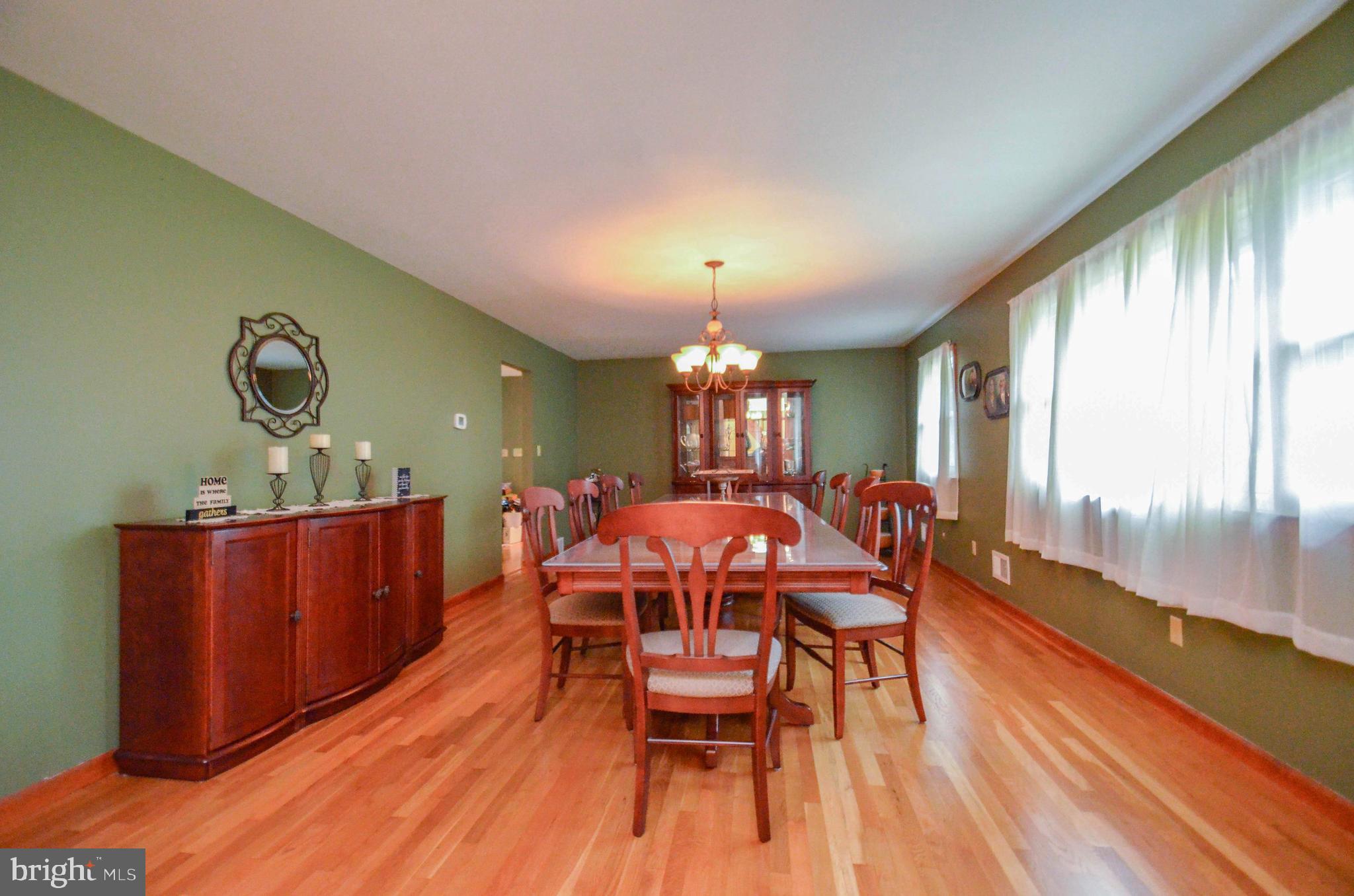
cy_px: 448
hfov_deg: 100.5
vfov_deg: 77.1
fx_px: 563
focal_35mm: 15
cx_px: 677
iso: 3200
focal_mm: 10
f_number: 4
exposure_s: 1/60
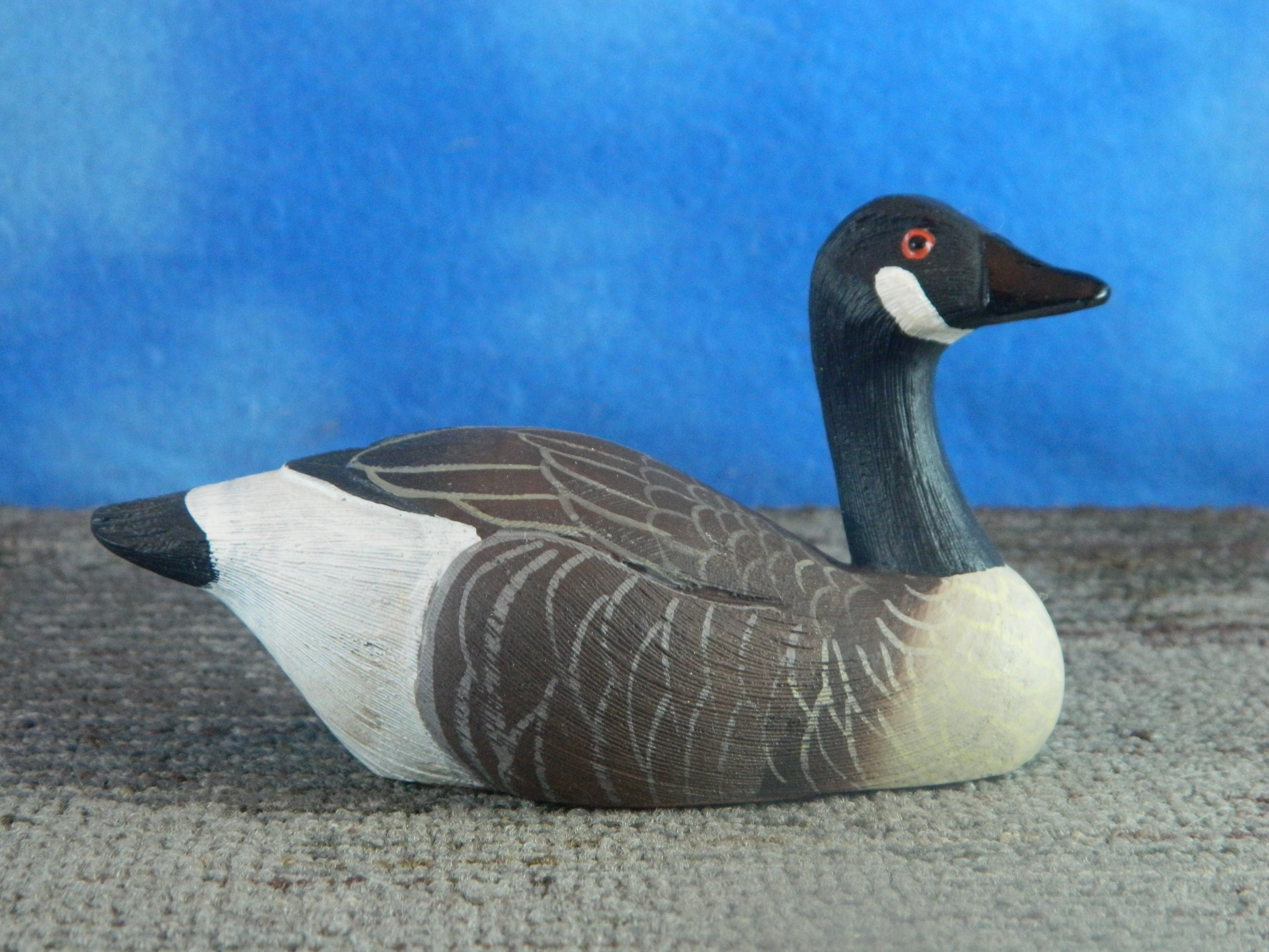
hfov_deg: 23.3
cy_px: 476
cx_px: 634
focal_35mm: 84
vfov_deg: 17.6
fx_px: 3079
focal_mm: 15.1
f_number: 4.2
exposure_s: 1/20
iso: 400
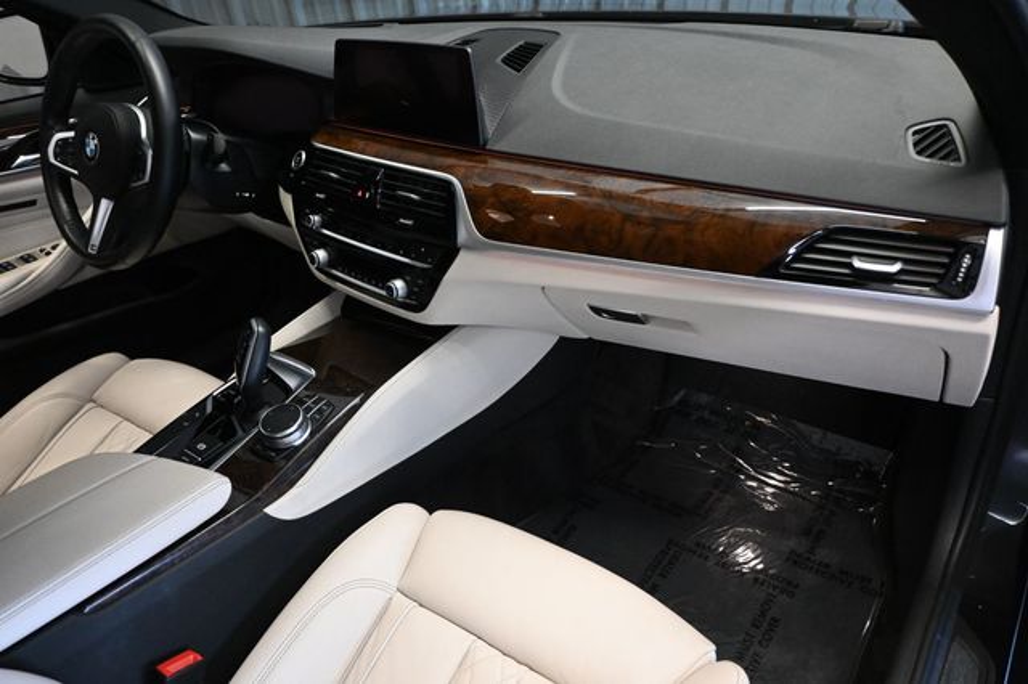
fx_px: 749
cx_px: 514
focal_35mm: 26
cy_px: 342
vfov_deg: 49.1
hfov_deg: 68.9
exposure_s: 1/80
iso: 3200
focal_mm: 17.5
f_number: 3.5
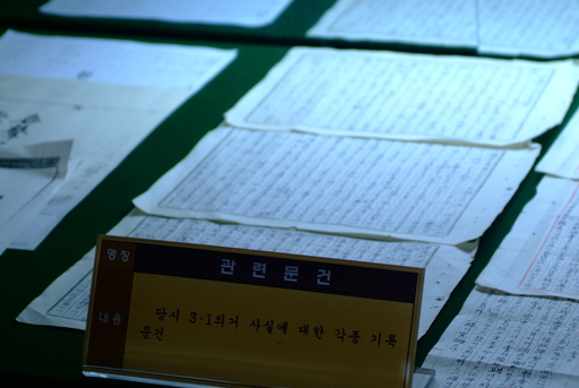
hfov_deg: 16.1
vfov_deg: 10.8
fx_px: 2045
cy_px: 175
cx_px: 391
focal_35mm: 127
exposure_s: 1/60
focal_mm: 62
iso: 400
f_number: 4
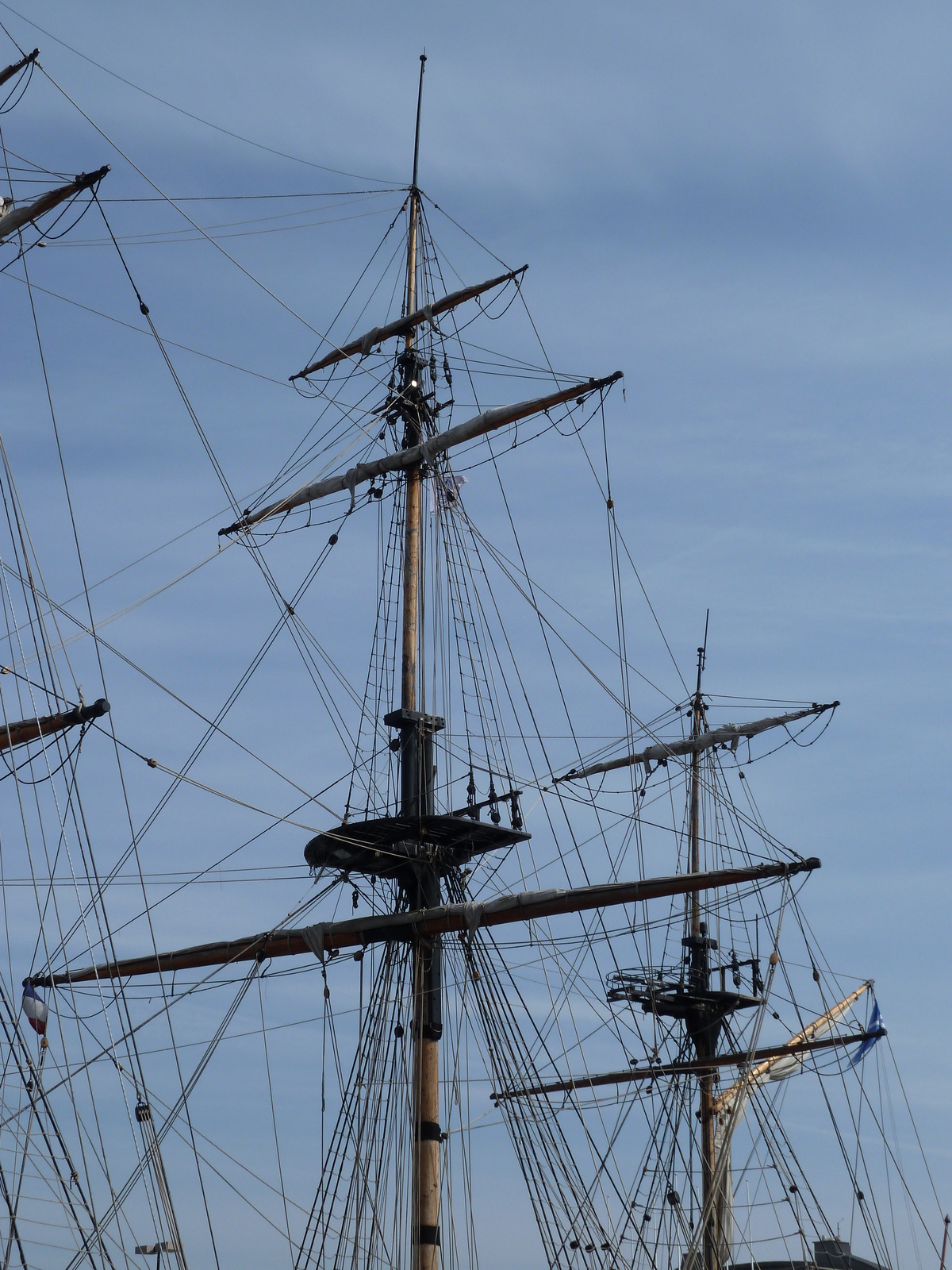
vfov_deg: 30.7
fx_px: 2310
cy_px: 635
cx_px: 476
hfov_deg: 23.3
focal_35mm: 63
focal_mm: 10.3
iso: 80
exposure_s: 1/640
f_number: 5.6
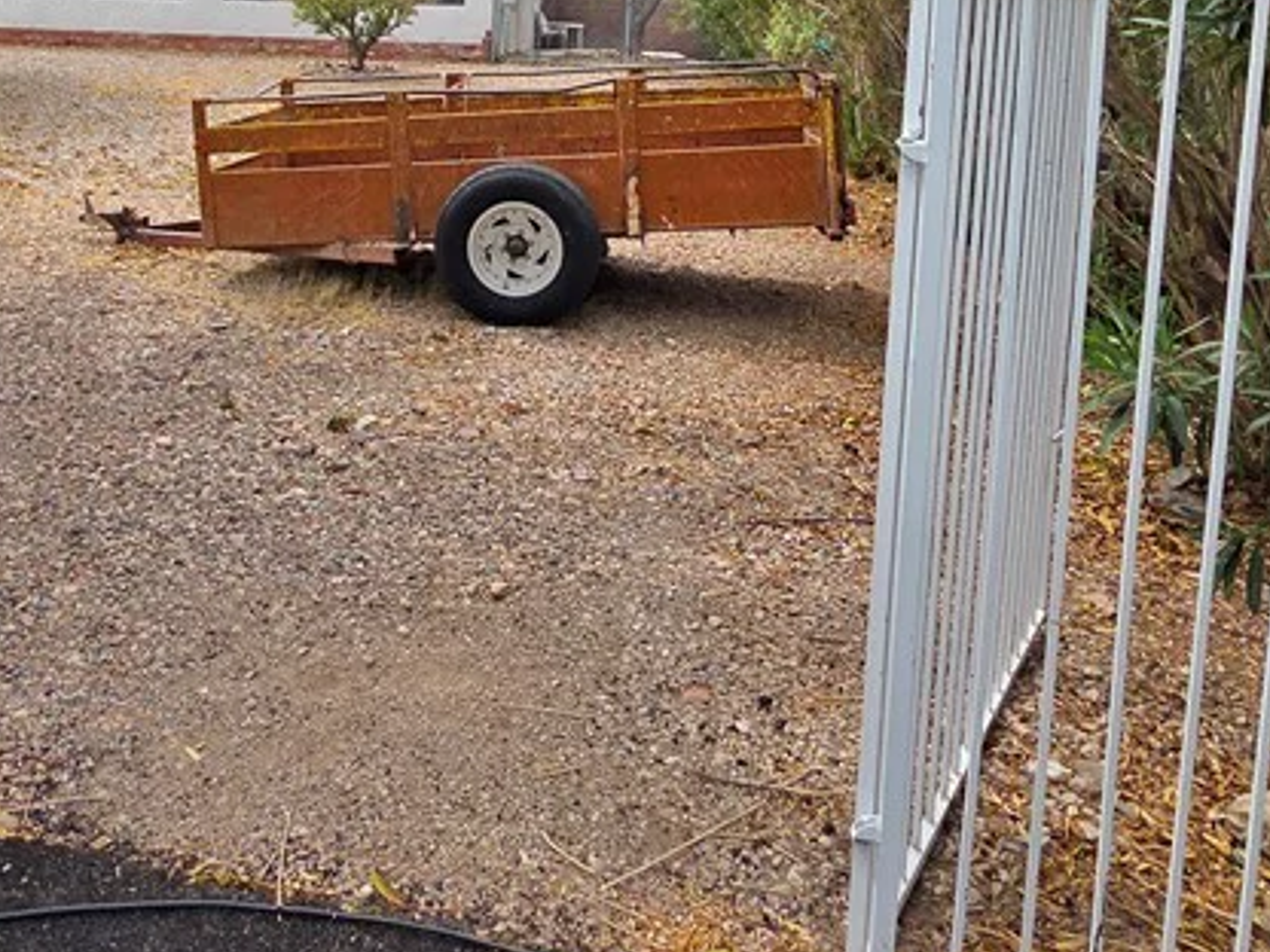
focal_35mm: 32
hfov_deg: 55.8
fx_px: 1174
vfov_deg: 41.0
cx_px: 437
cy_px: 110
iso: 50
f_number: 2.2
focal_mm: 2.2
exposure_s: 1/1593
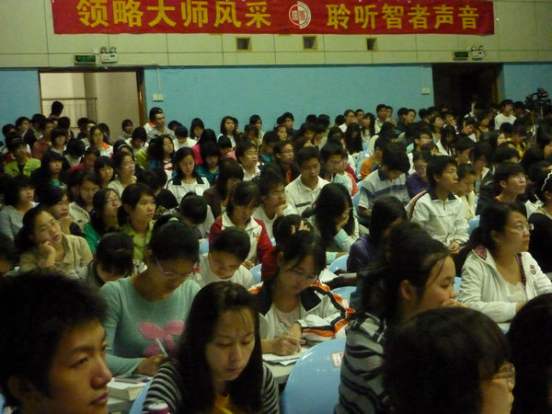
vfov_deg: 28.0
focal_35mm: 52
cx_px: 276
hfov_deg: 36.8
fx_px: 829
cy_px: 207
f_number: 3.8
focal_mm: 8.5
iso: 1600
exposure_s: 1/25
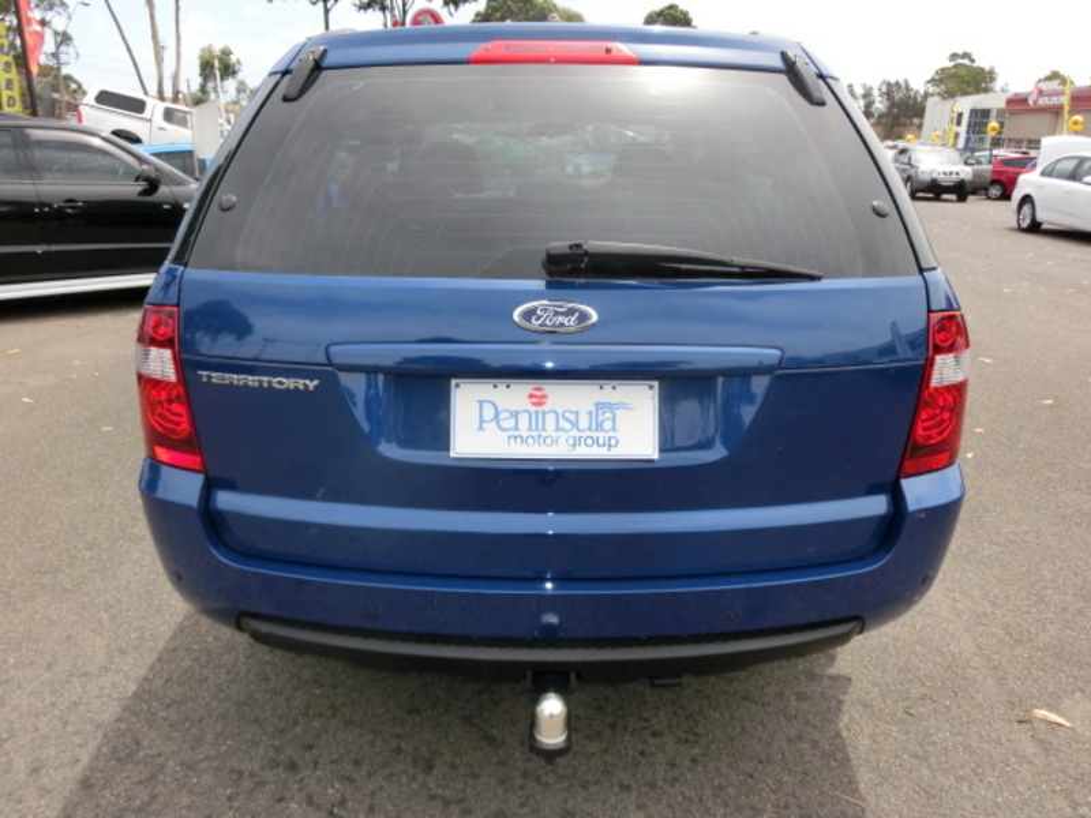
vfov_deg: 54.9
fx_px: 788
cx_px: 546
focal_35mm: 25
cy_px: 409
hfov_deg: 69.4
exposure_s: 1/640
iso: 80
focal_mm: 4.4
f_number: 3.3
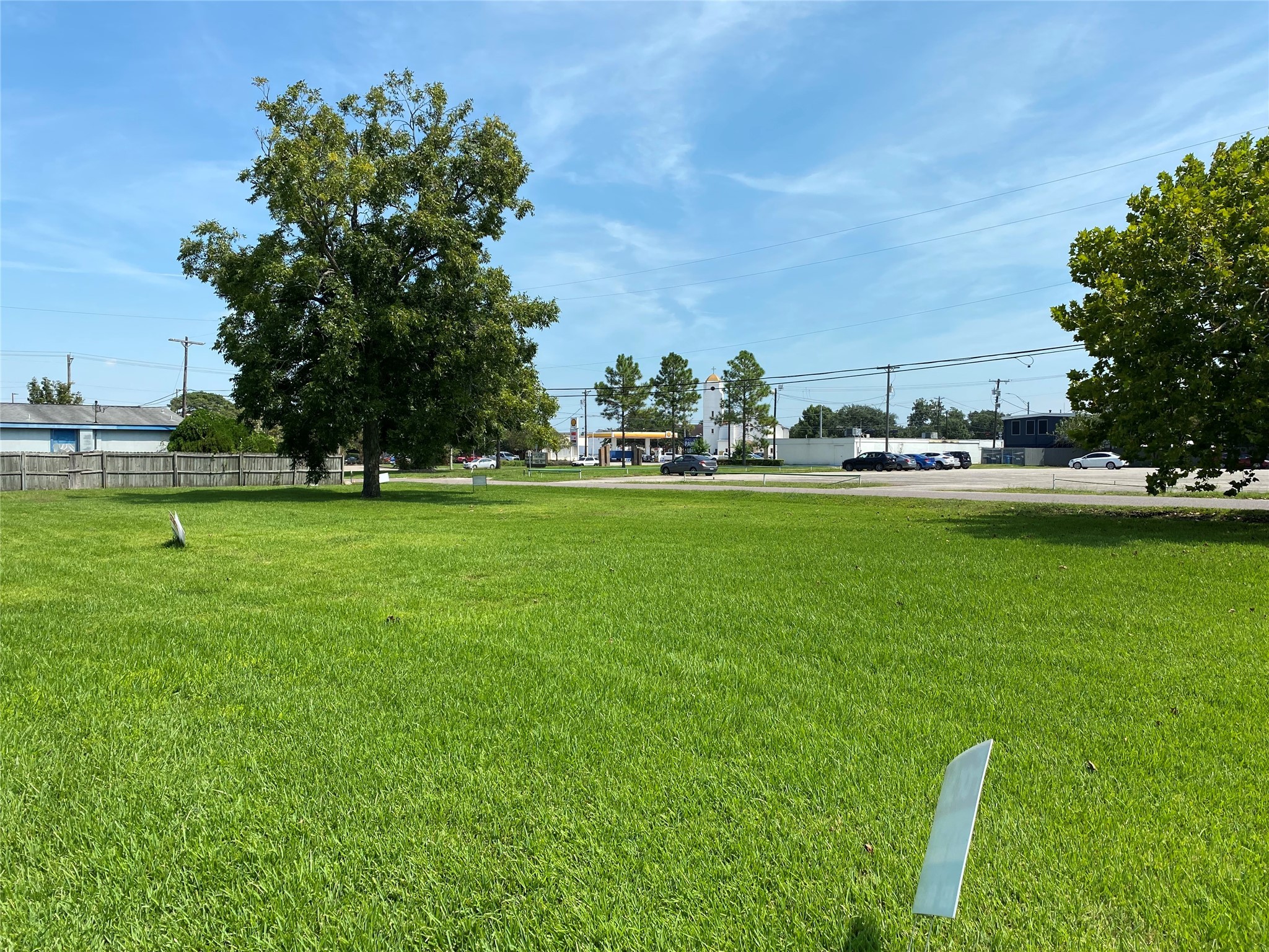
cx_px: 634
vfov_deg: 53.1
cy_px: 476
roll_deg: +0.0
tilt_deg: -2.4
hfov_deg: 67.3
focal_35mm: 26
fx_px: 953
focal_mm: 4.25
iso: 32
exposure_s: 1/2571
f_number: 1.8
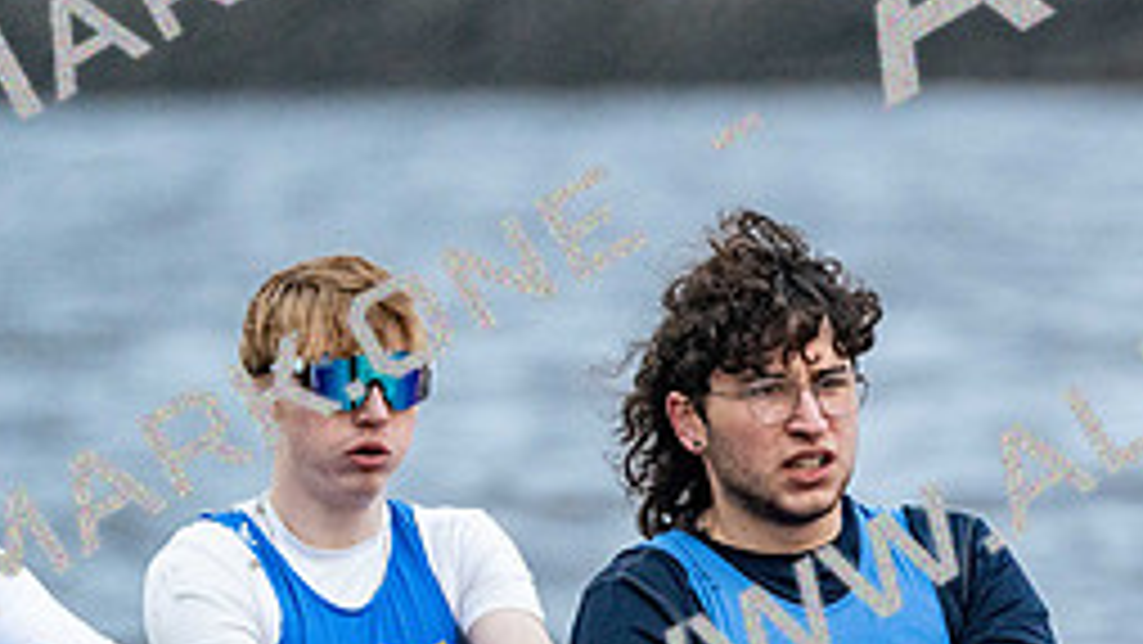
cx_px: 1116
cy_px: 768
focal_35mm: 1279
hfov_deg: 1.7
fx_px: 38772
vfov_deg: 1.0
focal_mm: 535
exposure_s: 1/1600
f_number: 6.3
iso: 6400
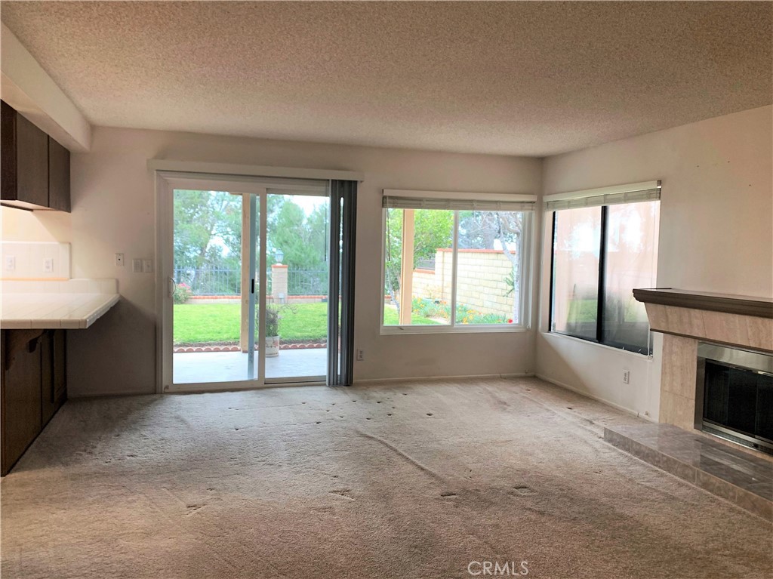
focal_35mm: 26
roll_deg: +1.3
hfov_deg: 67.3
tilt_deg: -5.0
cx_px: 386
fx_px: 580
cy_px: 290
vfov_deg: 53.0
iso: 80
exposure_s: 1/60
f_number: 1.8
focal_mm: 4.25
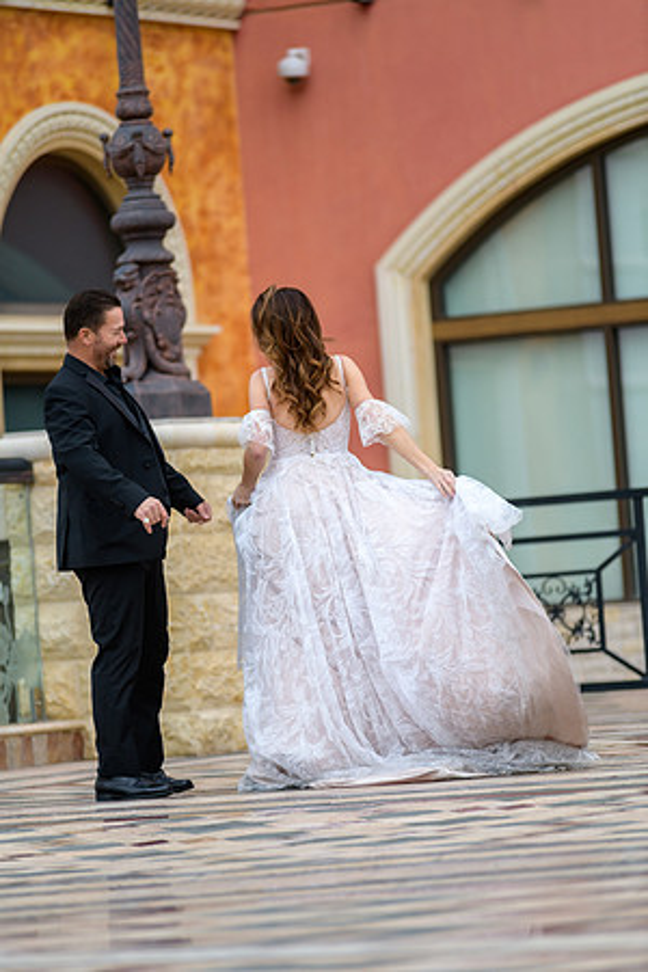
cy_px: 486
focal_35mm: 200
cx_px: 324
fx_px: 5400
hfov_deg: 6.9
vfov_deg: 10.3
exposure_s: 1/2000
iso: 400
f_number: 2.8
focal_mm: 200
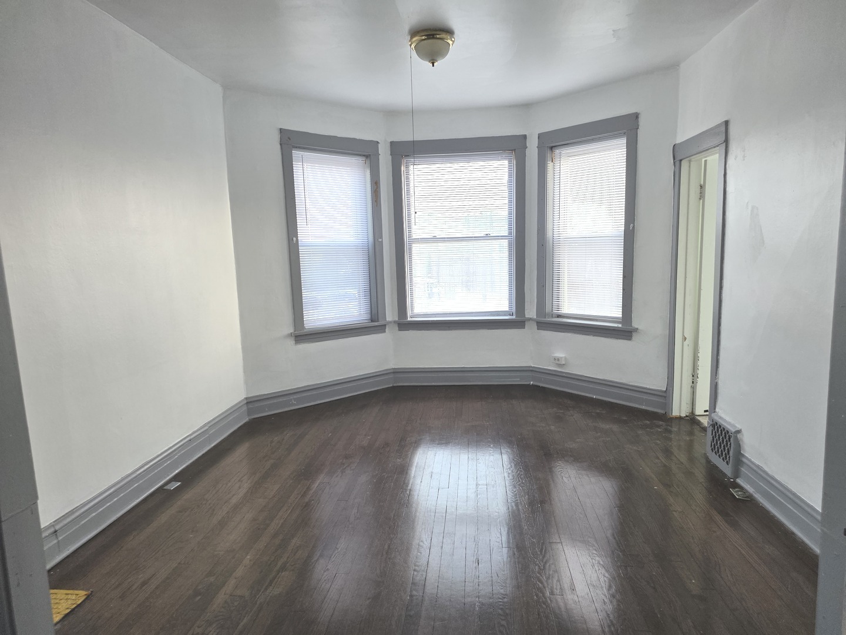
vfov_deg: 58.9
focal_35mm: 23
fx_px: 562
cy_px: 318
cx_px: 423
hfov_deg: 73.9
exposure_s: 1/180
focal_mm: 6.25
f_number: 1.7
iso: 125
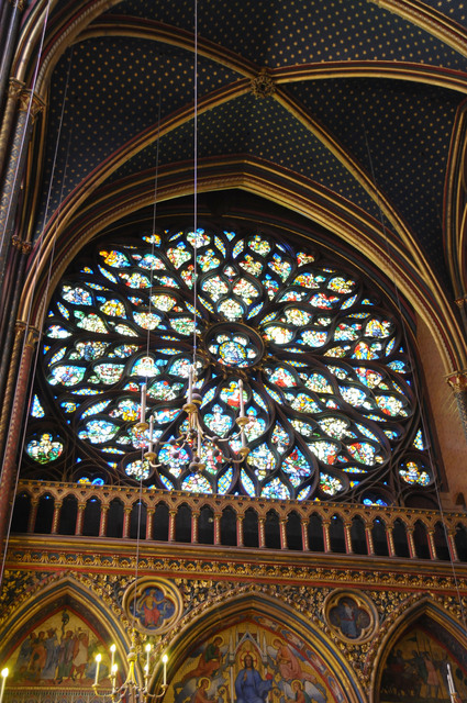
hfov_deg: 31.8
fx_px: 819
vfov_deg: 46.5
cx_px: 234
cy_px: 352
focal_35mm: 42
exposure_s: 1/30
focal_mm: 28
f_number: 4
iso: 1000
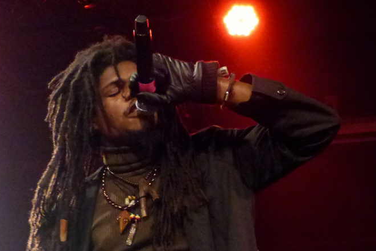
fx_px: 1003
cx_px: 168
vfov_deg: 14.0
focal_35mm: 96
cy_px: 266
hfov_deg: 21.2
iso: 1600
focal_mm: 10.9
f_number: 2.8
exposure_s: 1/125
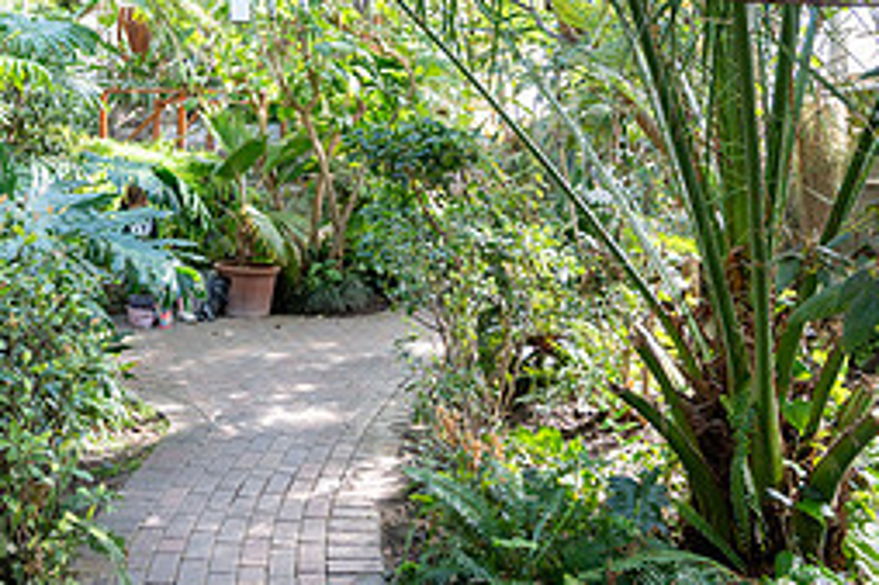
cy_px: 192
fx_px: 781
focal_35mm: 32
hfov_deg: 57.5
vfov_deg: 40.5
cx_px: 298
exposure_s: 1/160
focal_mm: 14
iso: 320
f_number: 4
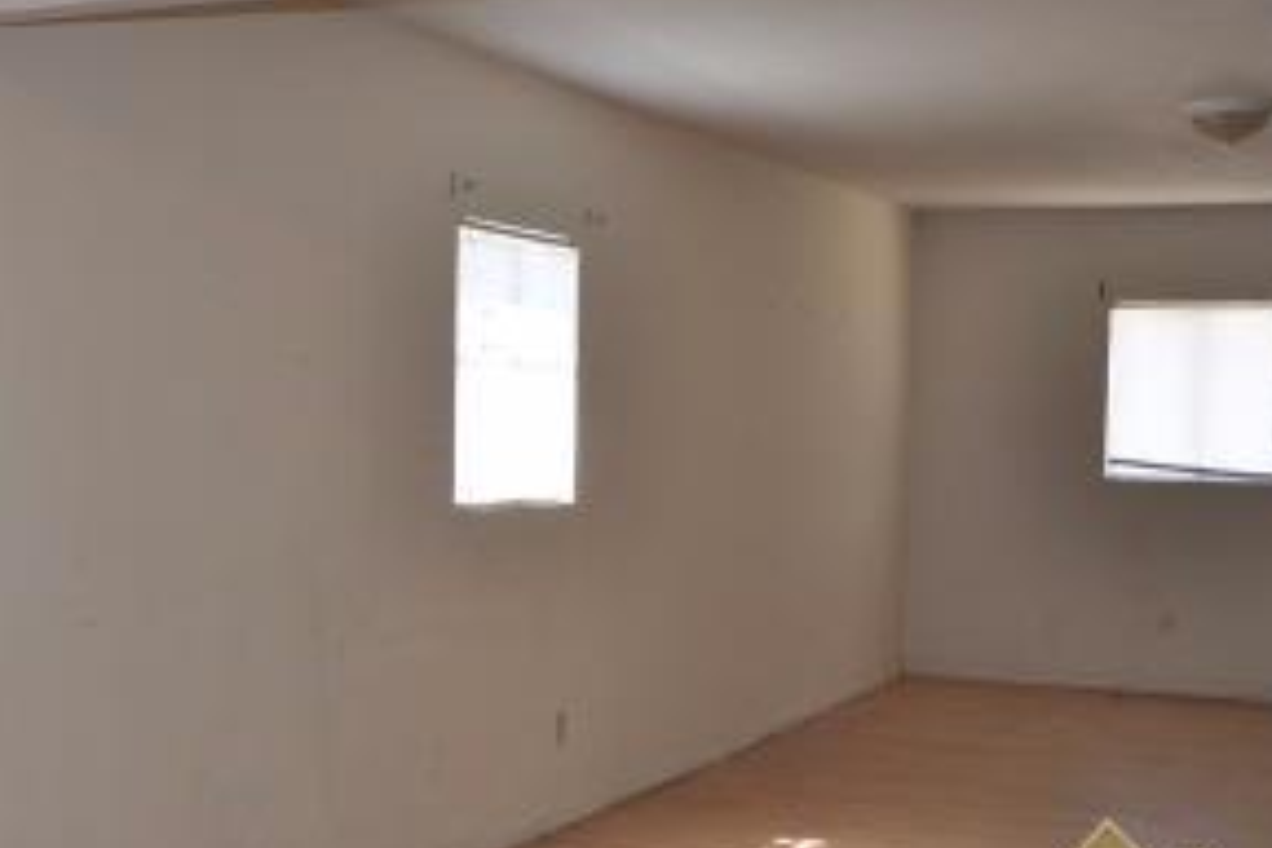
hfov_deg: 35.3
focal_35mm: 56
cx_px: 415
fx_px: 1979
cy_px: 543
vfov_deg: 24.1
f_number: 4
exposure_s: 1/125
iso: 500
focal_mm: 24
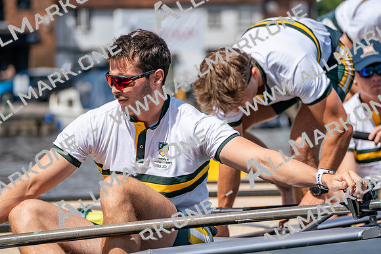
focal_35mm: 183
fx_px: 1937
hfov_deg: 11.2
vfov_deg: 7.5
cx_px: 190
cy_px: 127
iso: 100
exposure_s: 1/1600
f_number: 5.6
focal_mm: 183
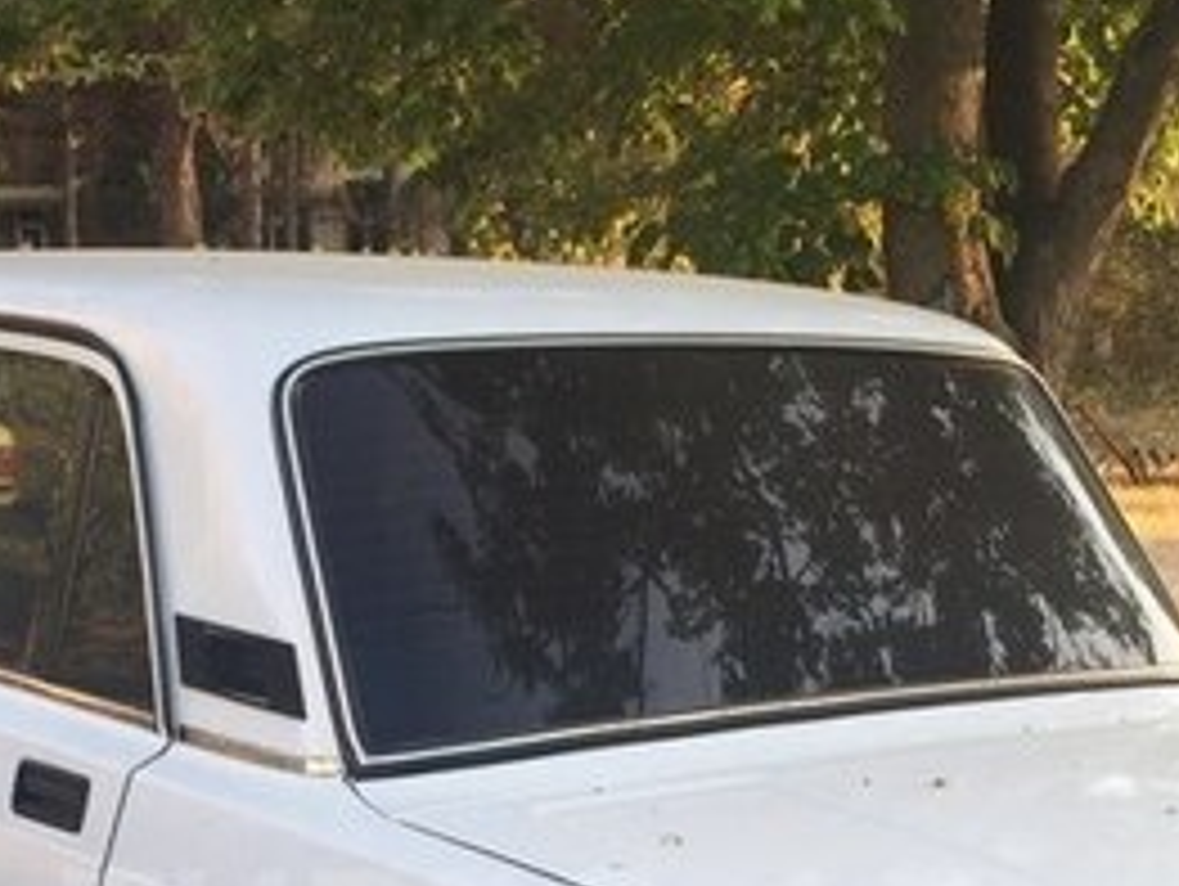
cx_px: 522
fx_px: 2489
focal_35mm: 73
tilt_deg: -15.3
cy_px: 938
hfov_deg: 26.6
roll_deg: +0.0
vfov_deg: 19.5
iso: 32
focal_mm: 4.15
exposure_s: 1/100
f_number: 2.2
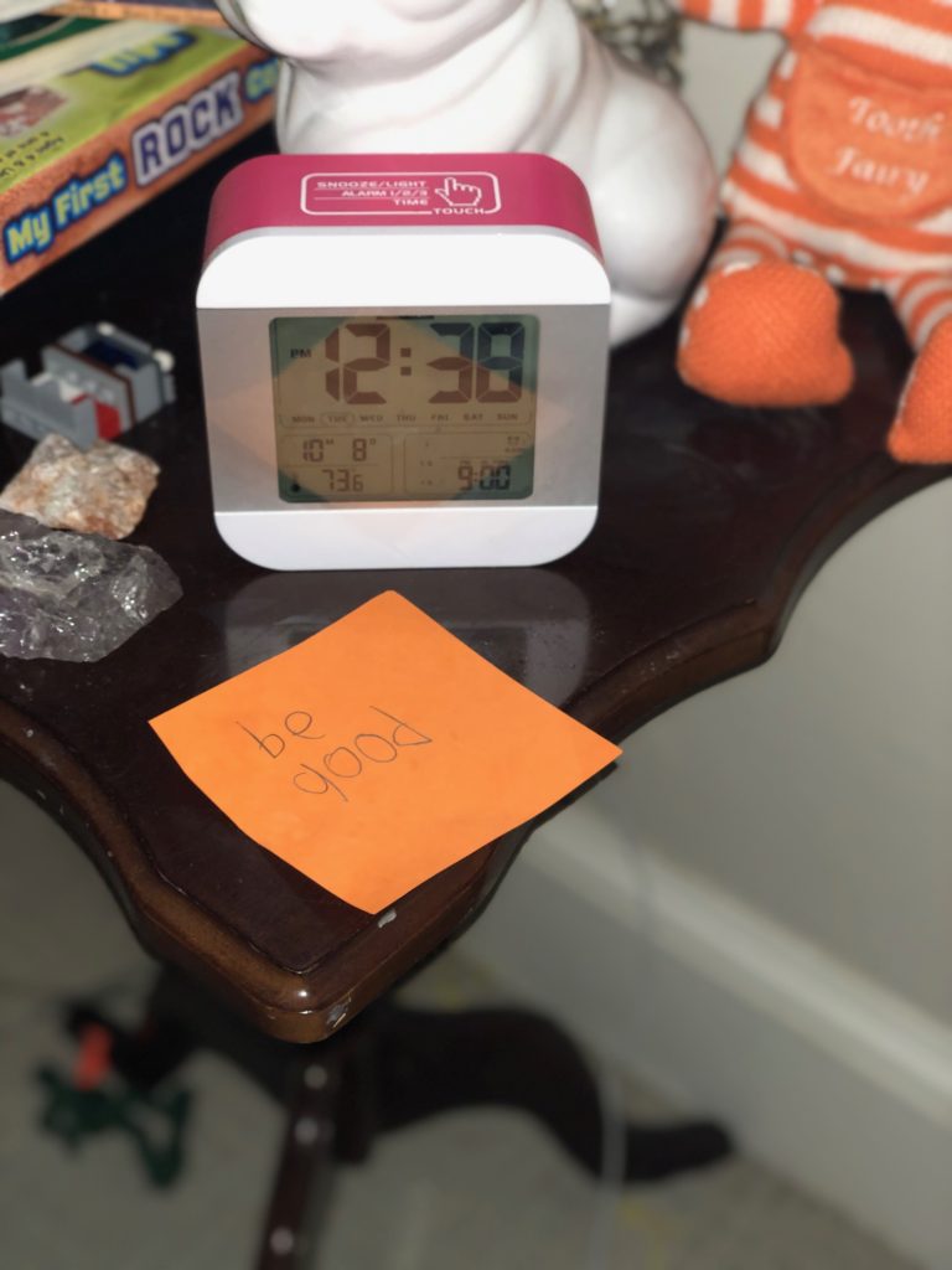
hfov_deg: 28.0
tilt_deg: -40.4
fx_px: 1907
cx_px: 476
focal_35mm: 52
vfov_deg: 36.8
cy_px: 635
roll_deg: -2.4
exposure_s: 1/30
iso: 64
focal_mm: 6
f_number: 2.4
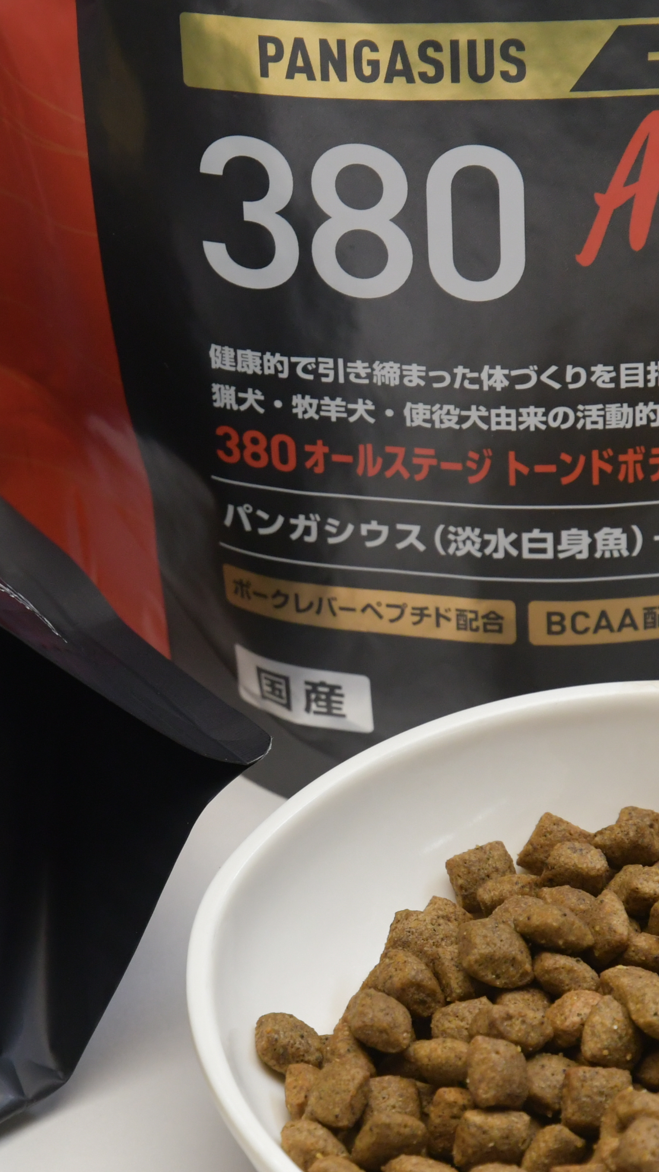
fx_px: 6774
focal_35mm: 218
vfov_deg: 9.9
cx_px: 186
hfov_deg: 5.6
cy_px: 661
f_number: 6.3
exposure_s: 1/160
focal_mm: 80
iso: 1250
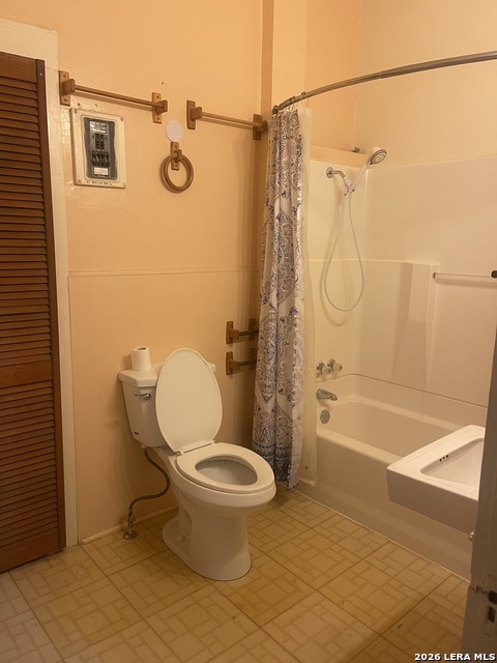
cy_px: 332
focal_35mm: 25
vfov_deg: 69.4
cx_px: 248
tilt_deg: -10.5
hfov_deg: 54.9
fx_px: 479
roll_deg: -0.4
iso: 250
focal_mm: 5.1
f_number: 1.6
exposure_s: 1/60
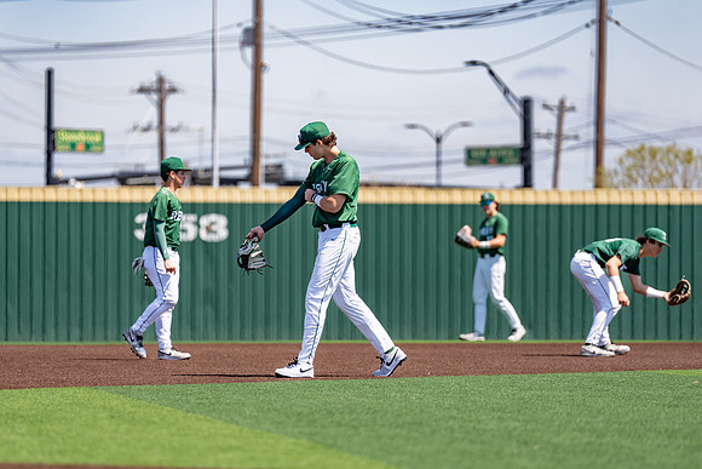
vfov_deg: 5.8
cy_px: 251
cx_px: 330
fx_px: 4587
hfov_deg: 8.8
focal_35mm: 235
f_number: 2.8
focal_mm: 200
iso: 100
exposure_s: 1/1600
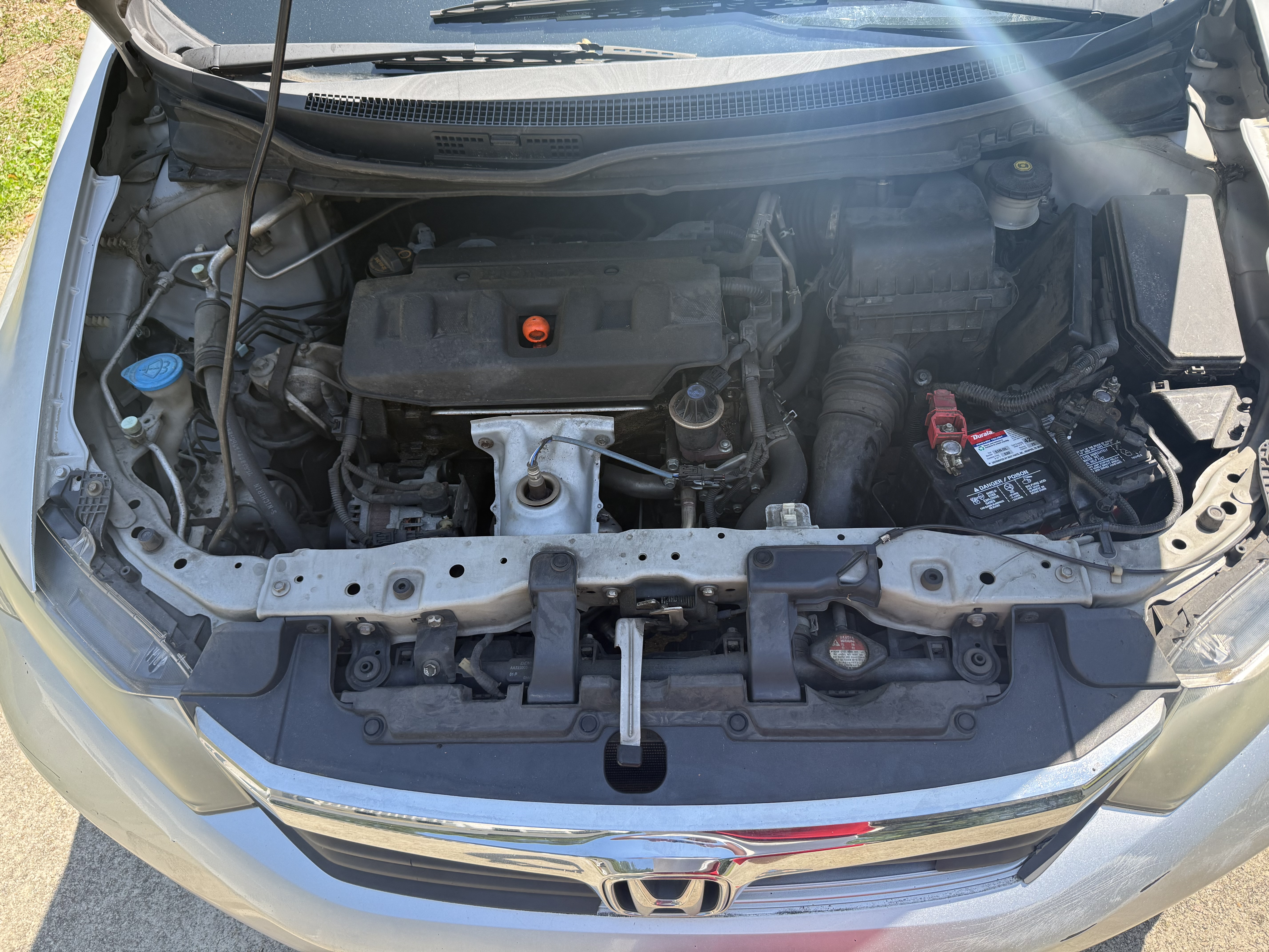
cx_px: 634
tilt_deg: -52.3
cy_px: 476
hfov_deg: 71.6
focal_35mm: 24
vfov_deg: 56.8
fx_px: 880
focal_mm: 6.76
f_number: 1.78
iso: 100
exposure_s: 1/1032
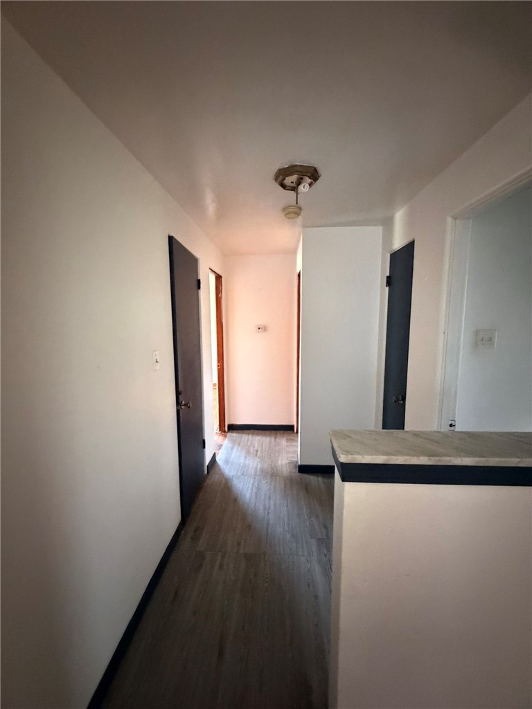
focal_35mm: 14
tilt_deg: -7.3
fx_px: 287
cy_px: 354
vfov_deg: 102.1
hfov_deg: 85.7
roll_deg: +0.5
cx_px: 266
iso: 1250
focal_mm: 2.22
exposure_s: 1/49
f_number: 2.2
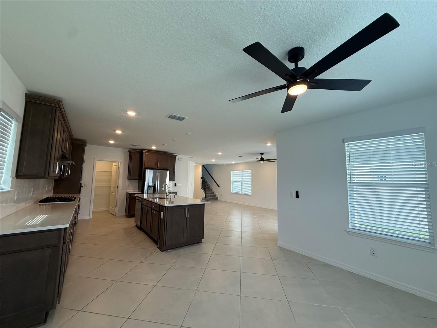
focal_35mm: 14
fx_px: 177
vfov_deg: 85.7
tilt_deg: +6.2
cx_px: 218
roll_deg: -1.8
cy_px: 164
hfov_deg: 102.1
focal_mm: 2.22
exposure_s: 1/120
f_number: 2.2
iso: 160
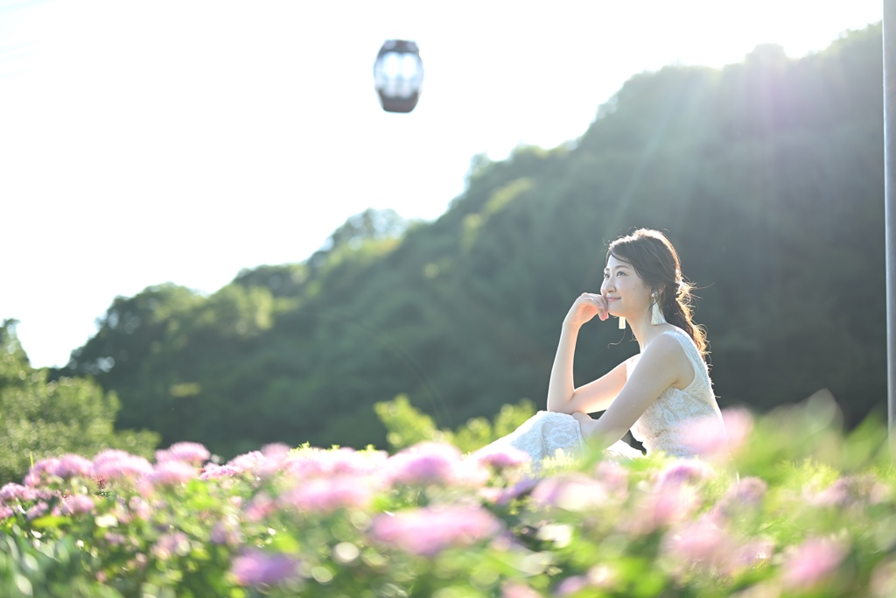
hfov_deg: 39.6
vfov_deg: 27.0
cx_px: 448
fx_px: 1245
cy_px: 299
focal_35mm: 50
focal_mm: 50
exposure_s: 1/400
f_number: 1.2
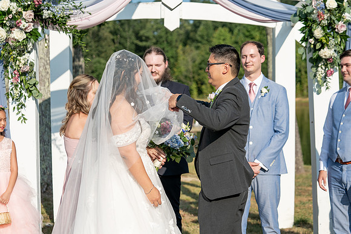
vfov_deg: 19.1
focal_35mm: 71
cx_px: 178
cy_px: 115
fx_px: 696
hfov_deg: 28.3
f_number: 4
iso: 100
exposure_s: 1/1250
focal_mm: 70
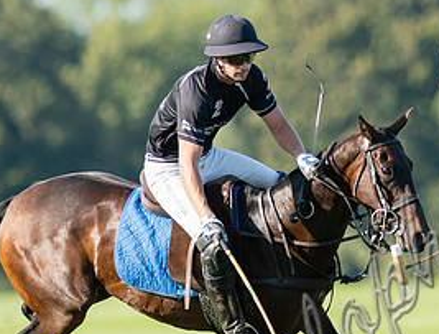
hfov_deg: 1.4
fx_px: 18136
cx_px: 581
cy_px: 243
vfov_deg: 1.1
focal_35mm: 1423
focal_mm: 300
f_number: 3.2
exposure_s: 1/1600
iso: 320
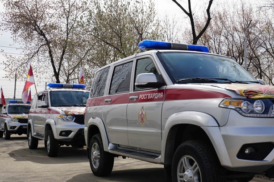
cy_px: 87
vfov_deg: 30.5
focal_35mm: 44
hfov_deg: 44.5
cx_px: 146
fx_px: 335
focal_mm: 24
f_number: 10
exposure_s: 1/250
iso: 100
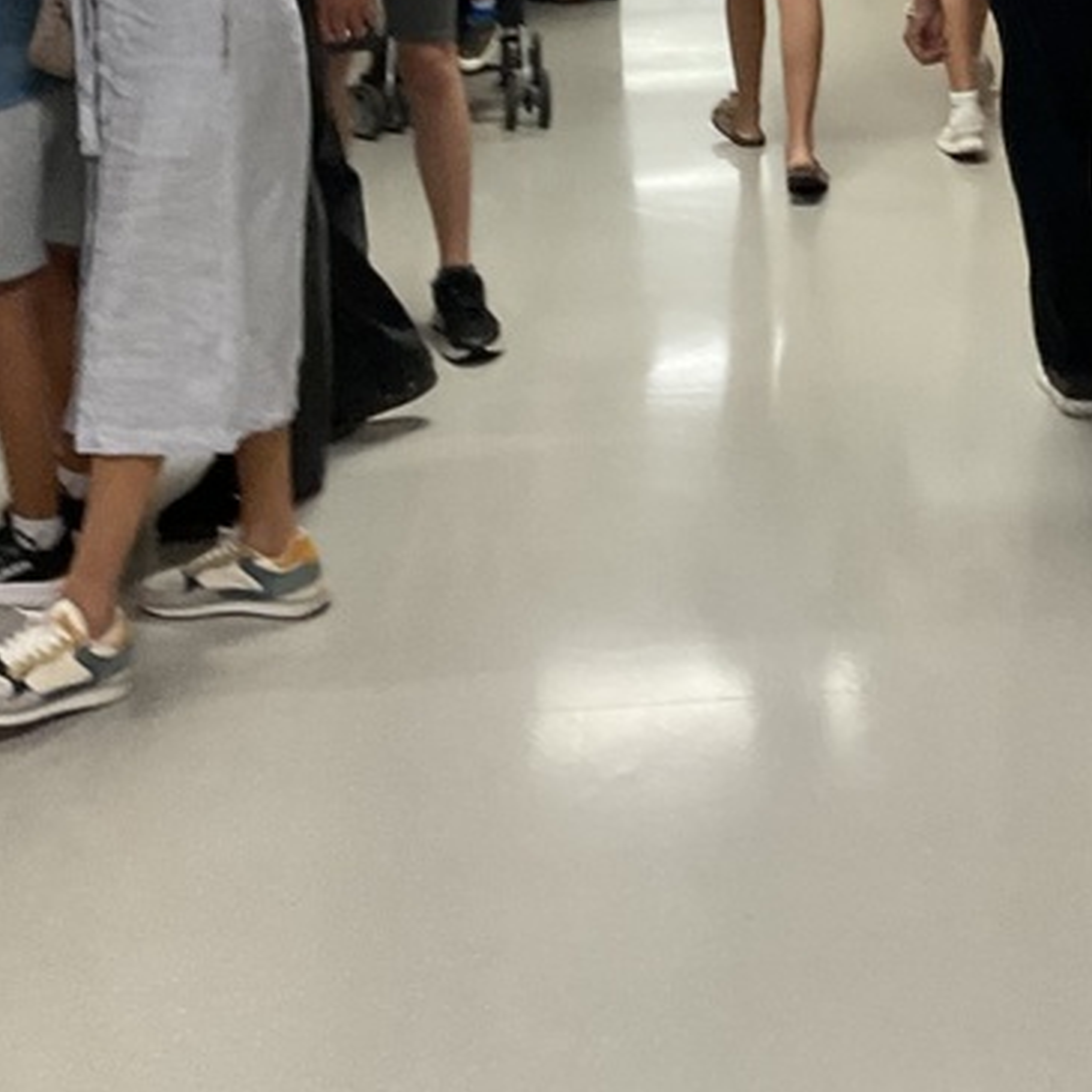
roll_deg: -0.7
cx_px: 904
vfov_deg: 21.8
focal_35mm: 72
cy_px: -287
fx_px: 2570
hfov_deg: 23.6
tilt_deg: -3.3
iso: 200
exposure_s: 1/60
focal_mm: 3
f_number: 1.8
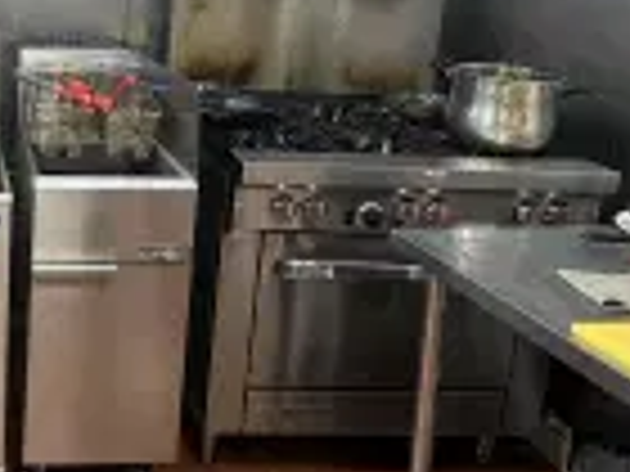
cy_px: 58
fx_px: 728
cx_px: 45
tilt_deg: -7.0
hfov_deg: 42.3
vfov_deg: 34.2
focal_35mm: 40
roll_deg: -1.6
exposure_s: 1/60
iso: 320
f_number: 2.2
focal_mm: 2.22
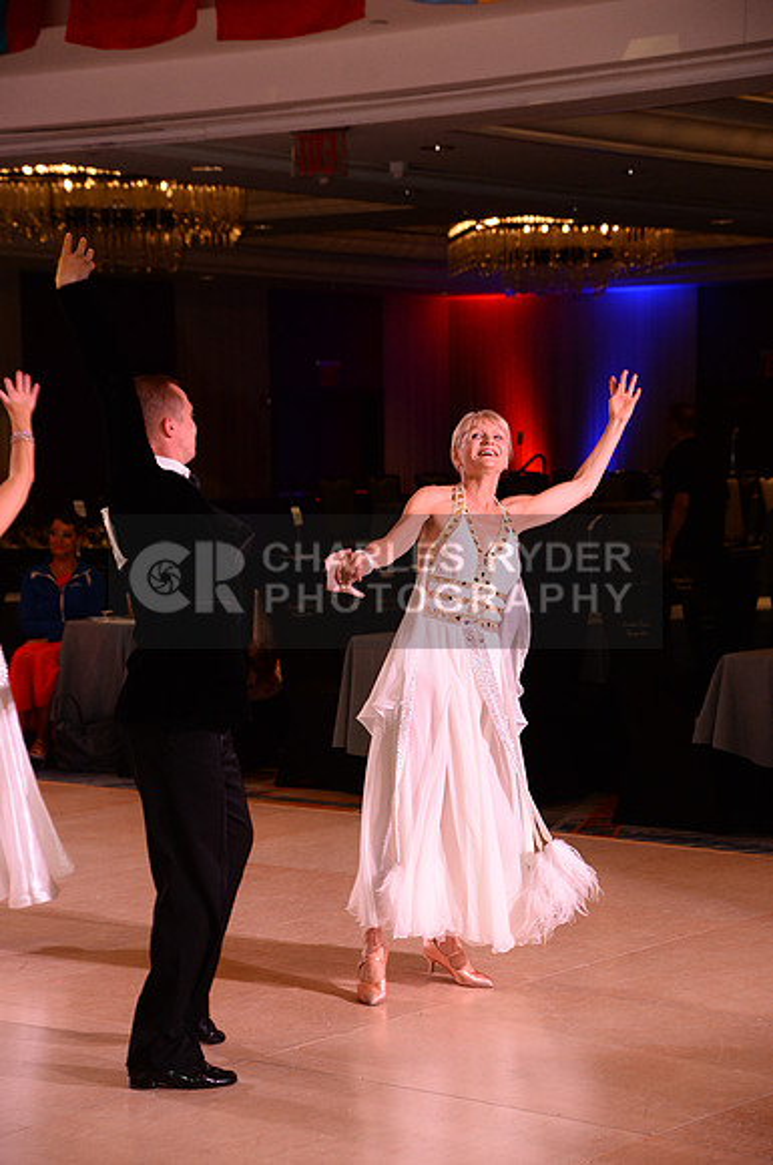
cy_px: 582
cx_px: 386
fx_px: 2778
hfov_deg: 15.8
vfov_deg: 23.7
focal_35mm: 86
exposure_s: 1/250
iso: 2500
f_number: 6.3
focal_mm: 86
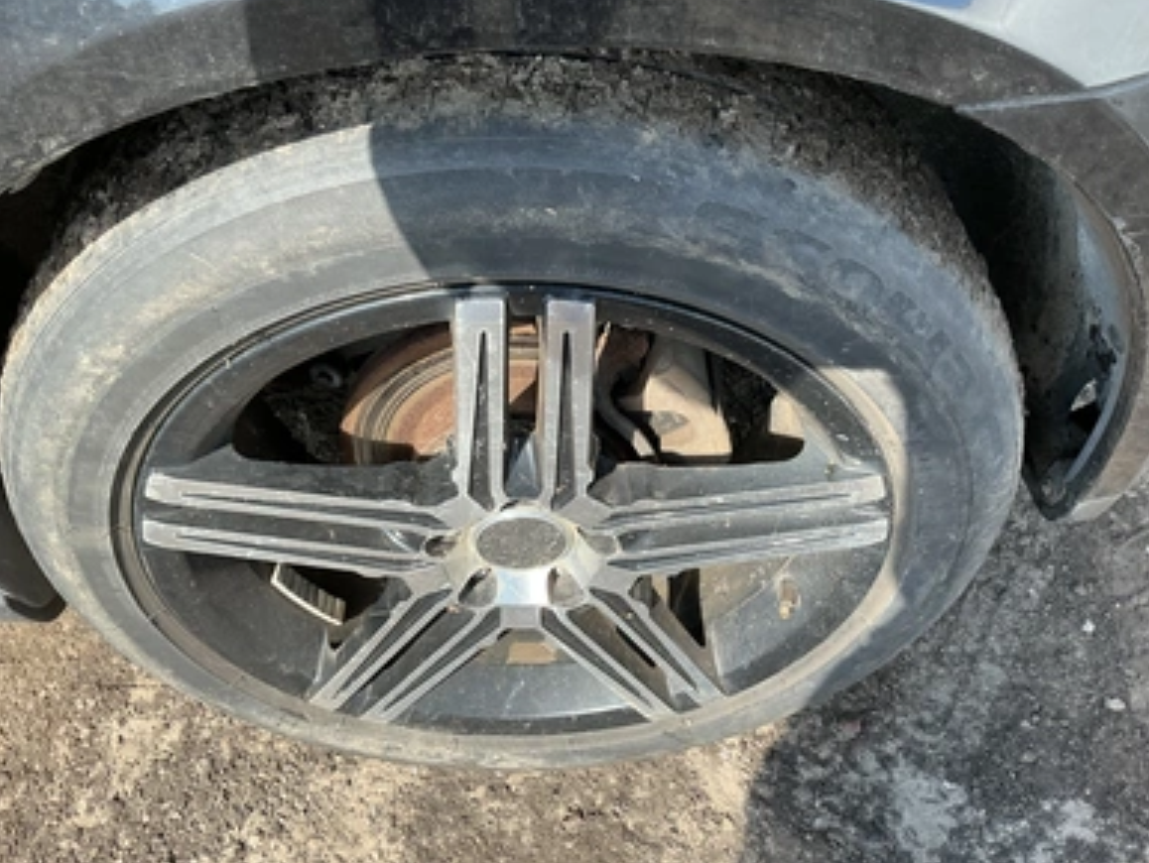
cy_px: 423
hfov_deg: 61.6
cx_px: 566
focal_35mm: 29
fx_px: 963
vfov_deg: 48.3
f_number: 1.8
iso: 25
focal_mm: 3
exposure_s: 1/403
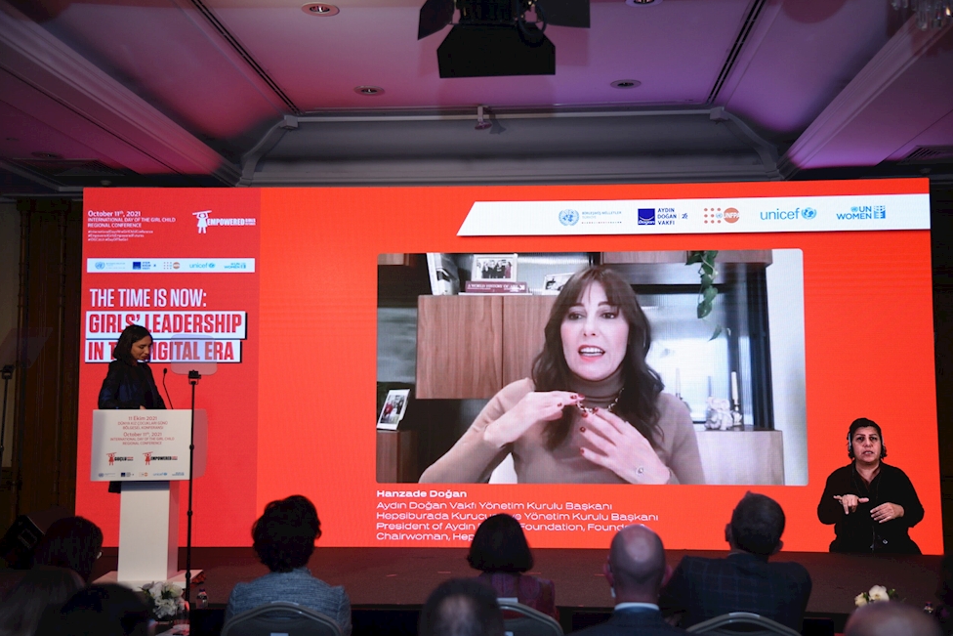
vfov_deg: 32.6
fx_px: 1085
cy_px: 322
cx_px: 481
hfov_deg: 47.4
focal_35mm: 41
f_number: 4
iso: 500
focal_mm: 40
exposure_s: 1/125
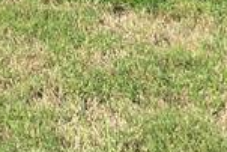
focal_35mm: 132
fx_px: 833
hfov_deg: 13.9
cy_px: -262
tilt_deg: -1.6
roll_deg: -0.7
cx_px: -179
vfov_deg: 9.0
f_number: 1.6
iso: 32
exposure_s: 1/1739
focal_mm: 5.1
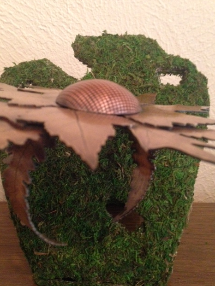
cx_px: 105
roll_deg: +0.8
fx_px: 281
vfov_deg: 53.9
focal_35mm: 34
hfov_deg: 41.8
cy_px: 142
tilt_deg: -18.1
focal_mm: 4.12
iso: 800
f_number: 2.4
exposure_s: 1/15
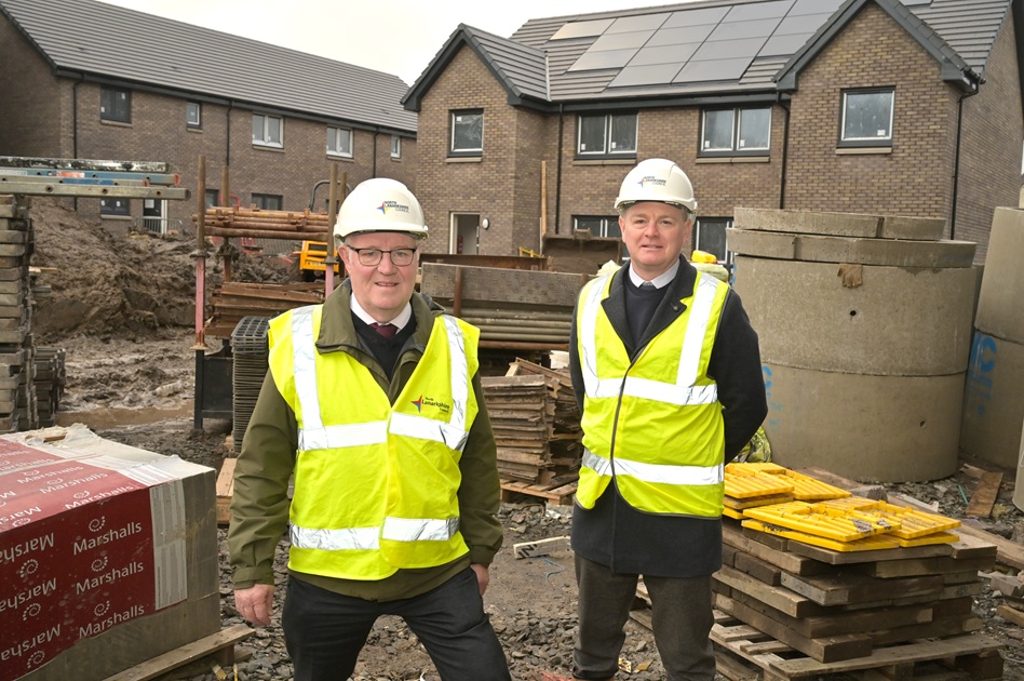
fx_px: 1023
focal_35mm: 36
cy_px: 340
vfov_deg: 36.8
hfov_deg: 53.2
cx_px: 512
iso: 1000
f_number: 8
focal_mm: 36
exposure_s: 1/200
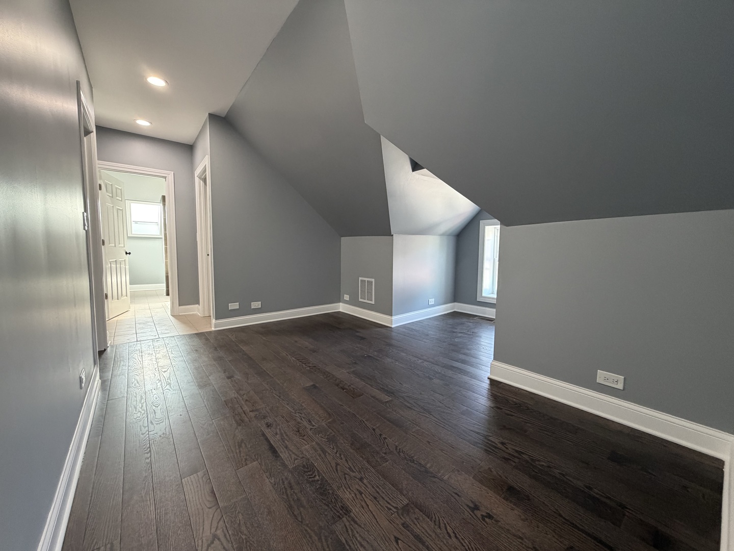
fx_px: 297
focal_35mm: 14
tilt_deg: -4.9
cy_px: 276
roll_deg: -0.1
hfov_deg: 102.1
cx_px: 367
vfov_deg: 85.7
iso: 250
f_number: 2.2
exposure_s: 1/60
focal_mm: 2.22
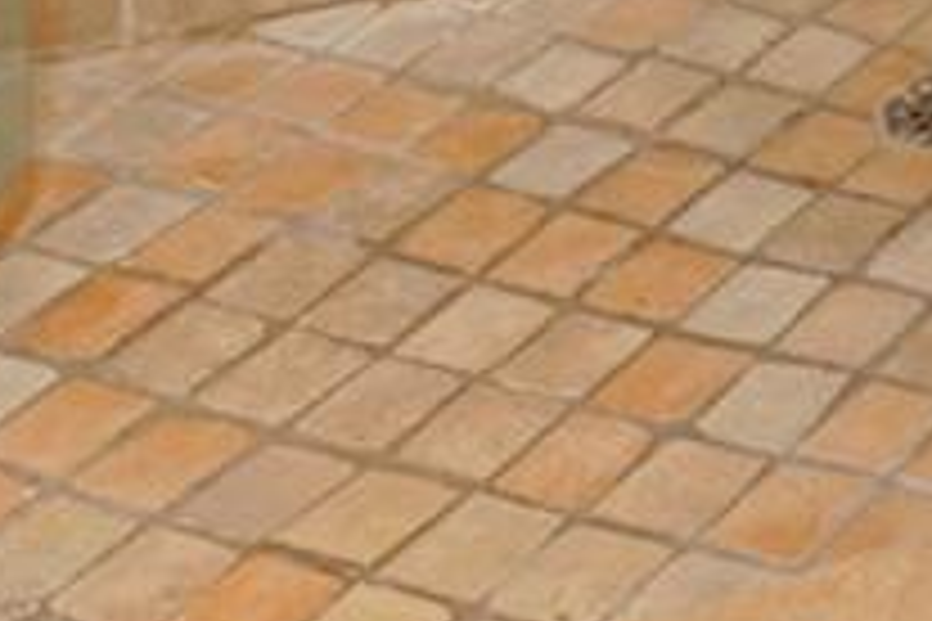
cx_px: 1914
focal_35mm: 113
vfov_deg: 8.6
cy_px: -1588
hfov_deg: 14.6
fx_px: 2936
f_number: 8
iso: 100
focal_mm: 14.7
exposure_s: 1/8
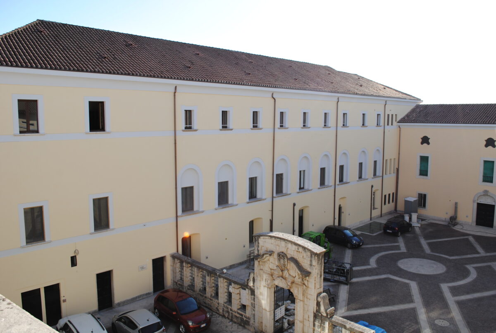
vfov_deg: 43.8
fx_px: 414
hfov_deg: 61.8
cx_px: 248
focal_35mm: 30
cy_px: 166
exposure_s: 1/200
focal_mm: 20
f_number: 7.1
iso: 100
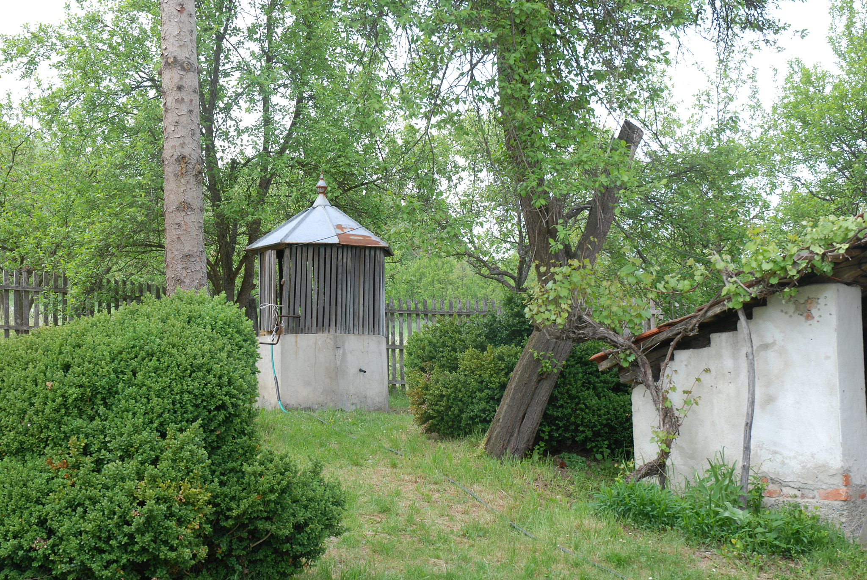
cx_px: 434
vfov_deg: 23.8
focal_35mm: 57
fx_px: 1374
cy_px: 290
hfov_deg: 35.0
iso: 200
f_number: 7.1
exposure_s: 1/100
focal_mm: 38
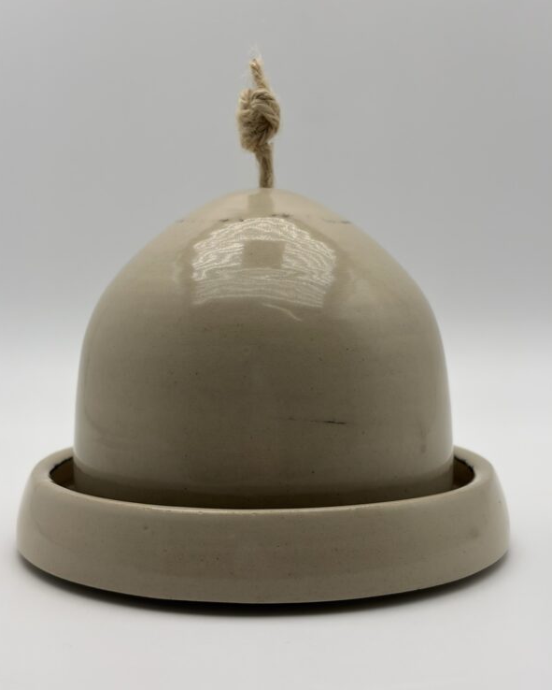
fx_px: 1122
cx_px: 276
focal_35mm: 55
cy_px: 323
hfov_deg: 27.6
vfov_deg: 34.1
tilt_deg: -4.5
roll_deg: -0.1
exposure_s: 1/1754
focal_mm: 5.96
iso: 32
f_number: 1.6
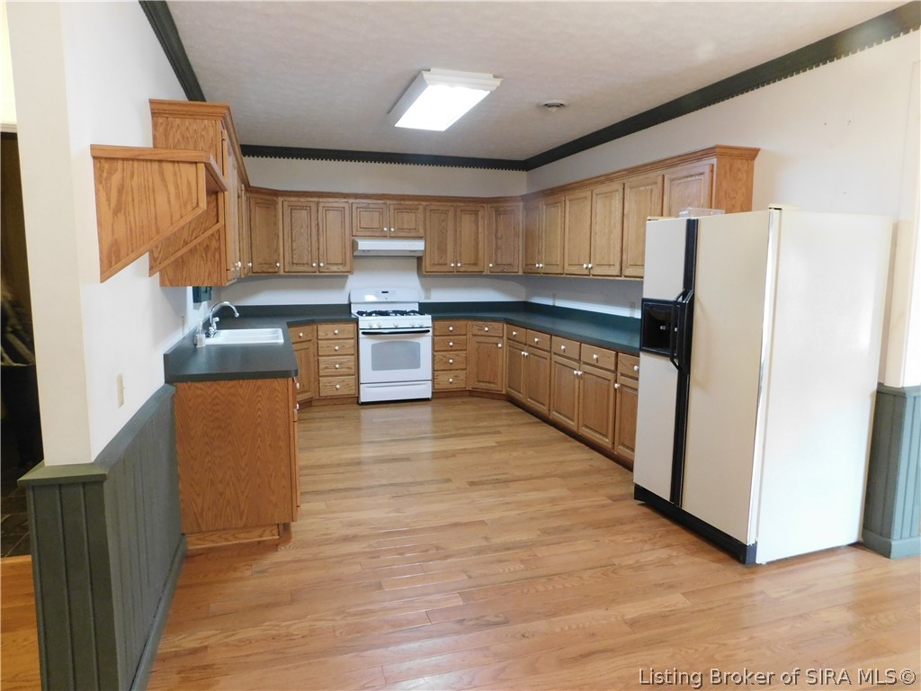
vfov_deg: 58.9
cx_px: 460
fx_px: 612
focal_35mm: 23
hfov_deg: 73.9
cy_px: 346
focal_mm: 4
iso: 400
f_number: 3
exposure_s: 1/13
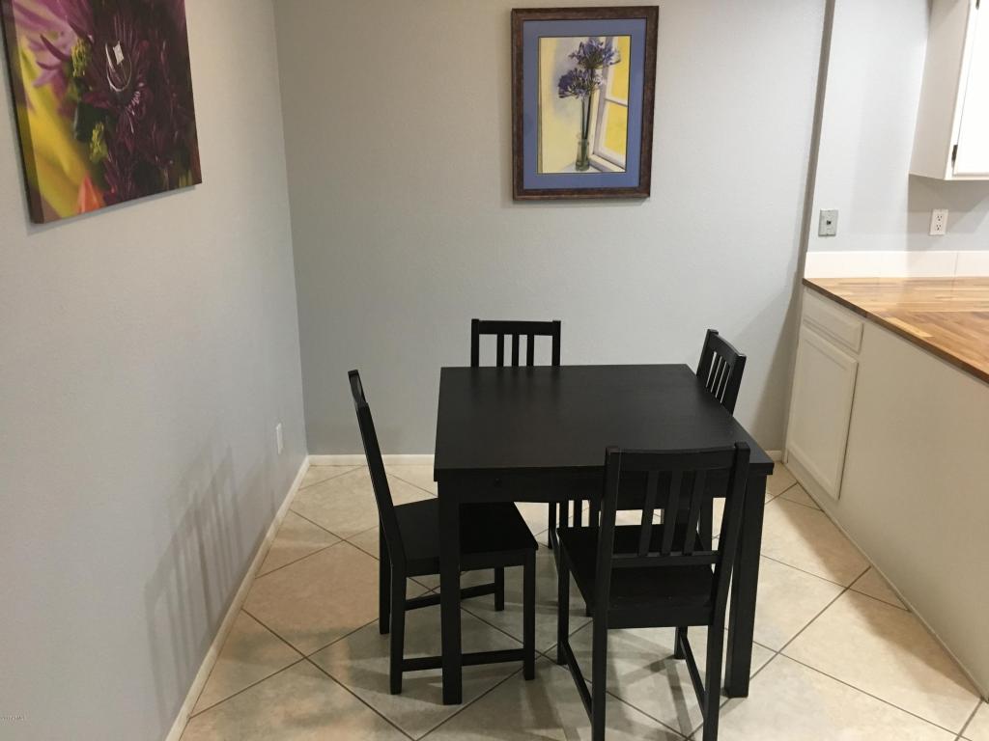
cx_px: 494
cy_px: 370
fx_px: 829
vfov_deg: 48.2
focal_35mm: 29
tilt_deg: -18.2
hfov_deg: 61.7
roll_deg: -0.1
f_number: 2.2
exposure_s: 1/30
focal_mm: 4.15
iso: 125
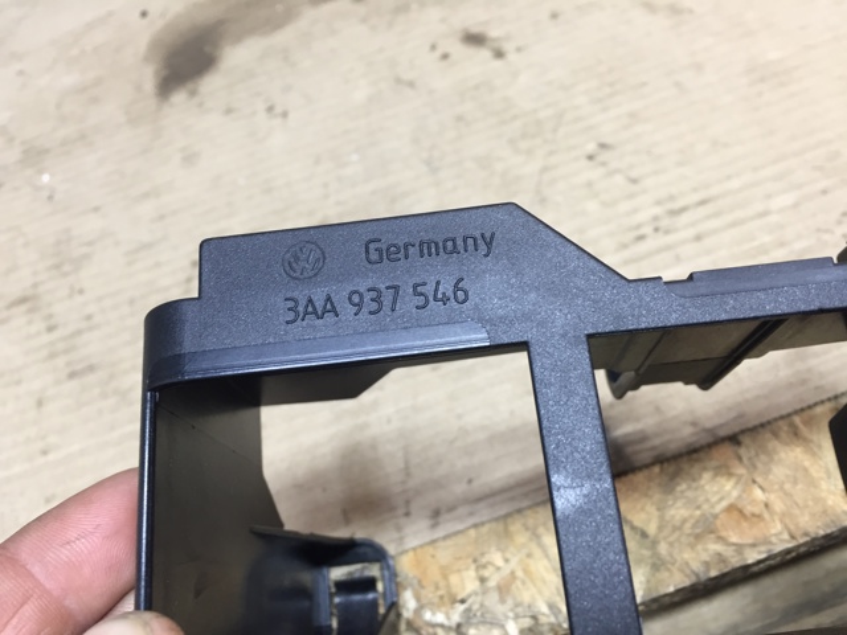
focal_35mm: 29
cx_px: 424
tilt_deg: -54.5
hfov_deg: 61.7
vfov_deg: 48.2
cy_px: 318
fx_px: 710
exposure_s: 1/33
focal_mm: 4.15
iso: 100
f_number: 2.2
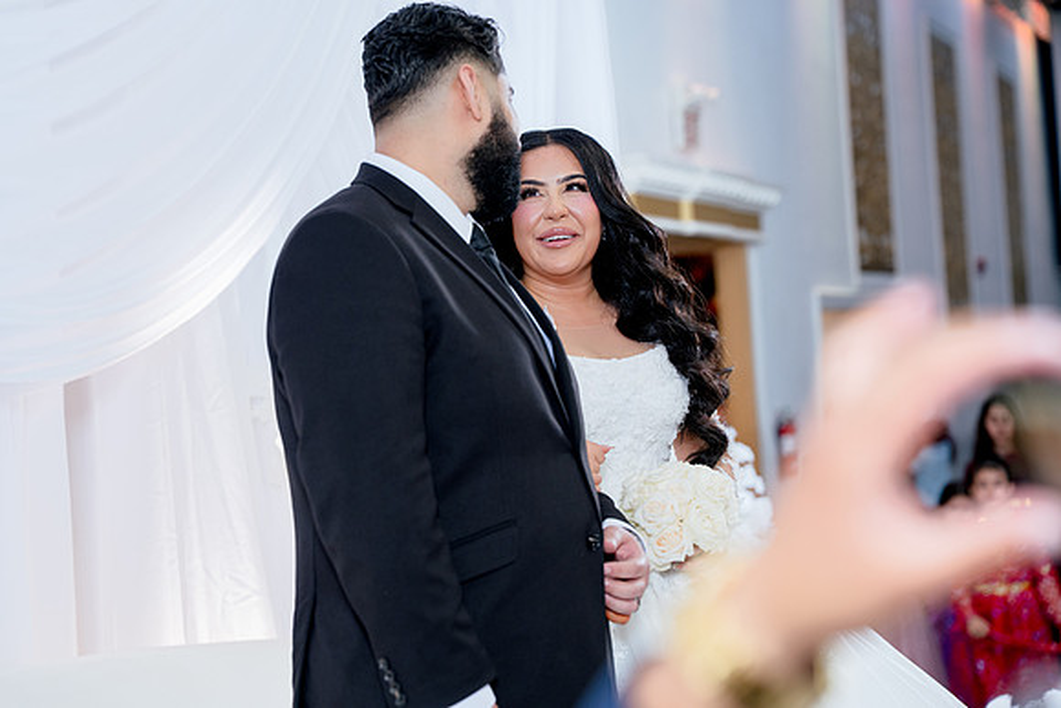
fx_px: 2063
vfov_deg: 19.5
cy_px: 354
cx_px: 530
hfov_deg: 28.8
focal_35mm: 70
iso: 800
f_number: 2.8
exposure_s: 1/160
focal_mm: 70
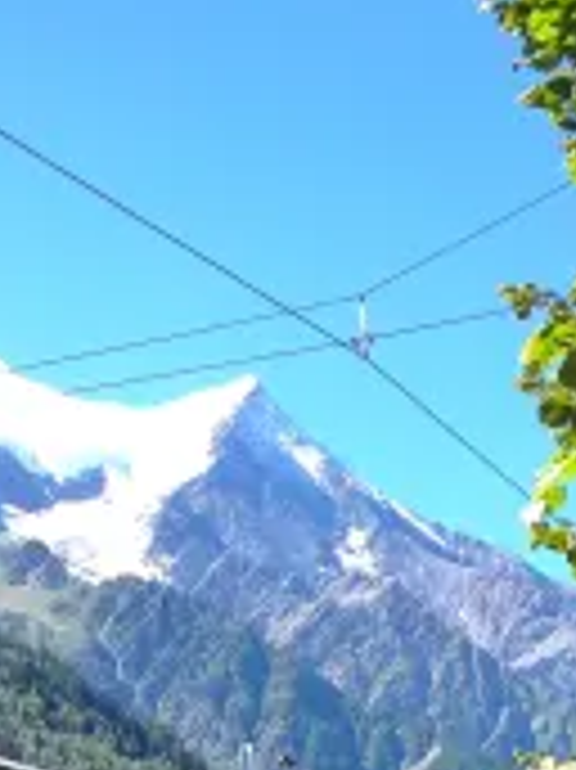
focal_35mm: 123
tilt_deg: +8.7
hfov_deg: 12.0
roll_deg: +1.1
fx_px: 2732
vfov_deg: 15.4
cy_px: 955
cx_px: 405
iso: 50
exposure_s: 1/541
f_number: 2.4
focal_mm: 4.28
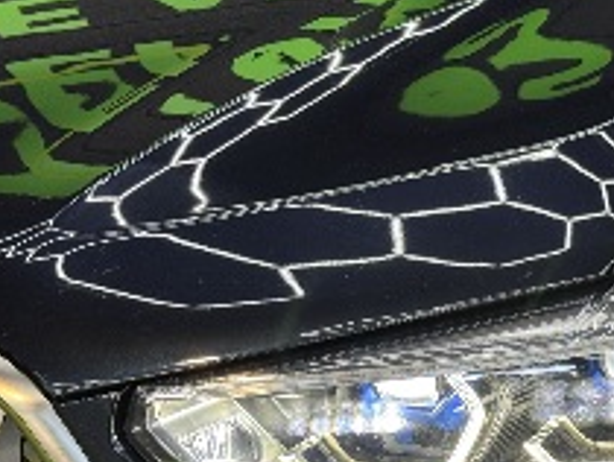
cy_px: 360
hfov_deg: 20.4
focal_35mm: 95
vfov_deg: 15.5
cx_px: 500
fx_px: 1687
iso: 80
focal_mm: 6.76
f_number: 1.78
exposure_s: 1/54
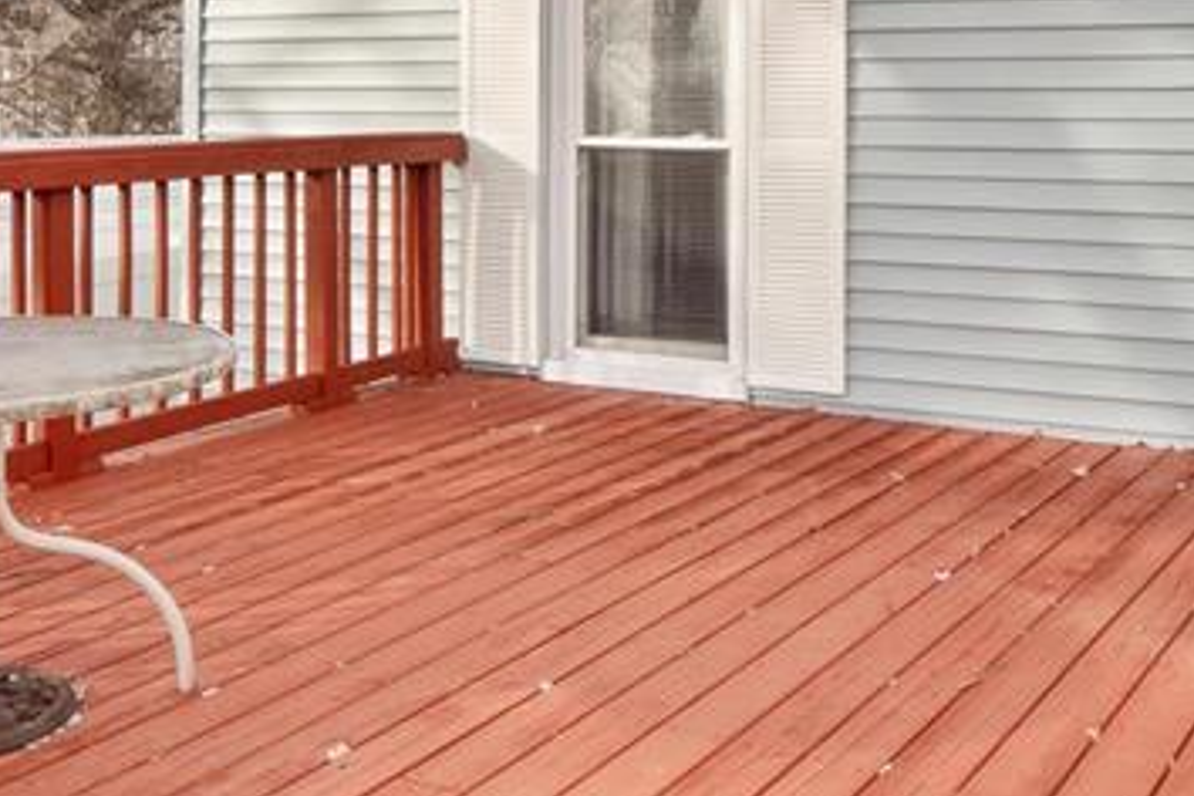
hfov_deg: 38.2
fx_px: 1725
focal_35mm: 52
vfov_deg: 25.5
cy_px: 138
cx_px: 553
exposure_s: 1/160
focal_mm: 9
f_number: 9
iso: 400
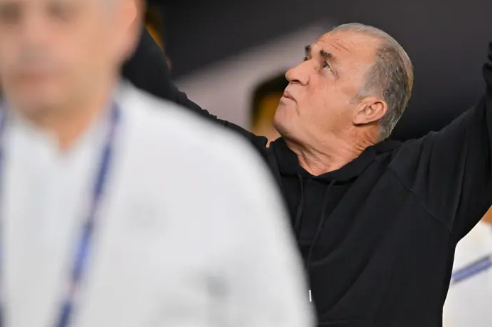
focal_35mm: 508
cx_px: 308
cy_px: 120
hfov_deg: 4.1
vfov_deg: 2.7
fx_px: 6938
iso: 2000
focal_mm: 400
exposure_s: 1/1000
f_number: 4
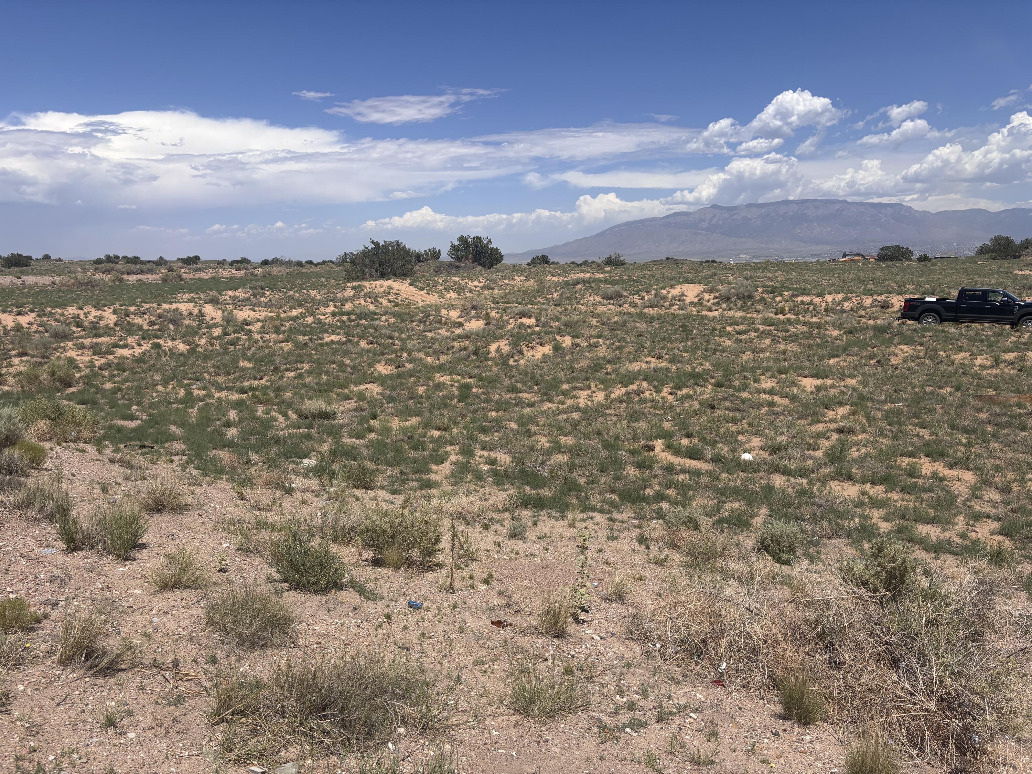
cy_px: 387
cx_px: 516
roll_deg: -0.5
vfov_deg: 53.1
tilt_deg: -8.1
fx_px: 775
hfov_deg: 67.3
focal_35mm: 26
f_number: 1.6
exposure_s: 1/5952
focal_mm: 5.96
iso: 50
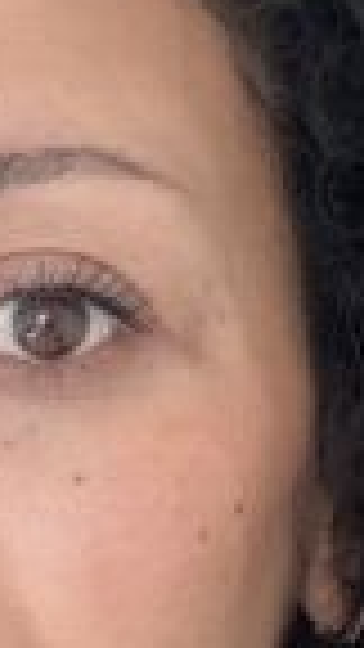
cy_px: 711
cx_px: -94
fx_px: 2334
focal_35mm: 136
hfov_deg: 8.8
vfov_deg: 15.4
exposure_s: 1/121
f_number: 1.9
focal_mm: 2.69
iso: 64
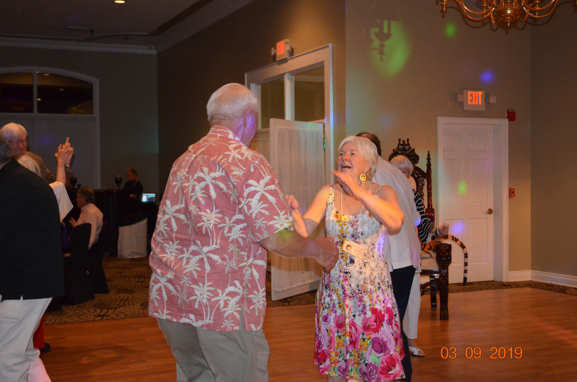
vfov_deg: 28.0
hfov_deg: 41.2
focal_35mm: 48
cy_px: 191
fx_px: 768
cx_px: 288
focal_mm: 32
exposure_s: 1/60
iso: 3200
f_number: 4.8
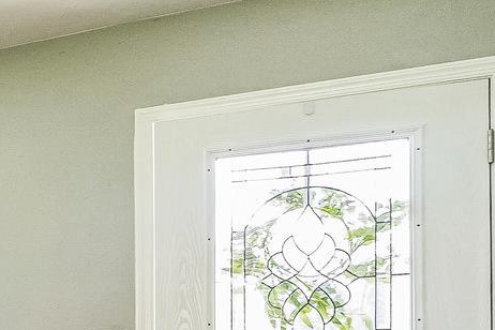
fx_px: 852
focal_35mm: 62
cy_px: 329
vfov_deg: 21.2
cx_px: -361
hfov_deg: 22.2
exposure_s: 1/50
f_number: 5.6
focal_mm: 14
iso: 800
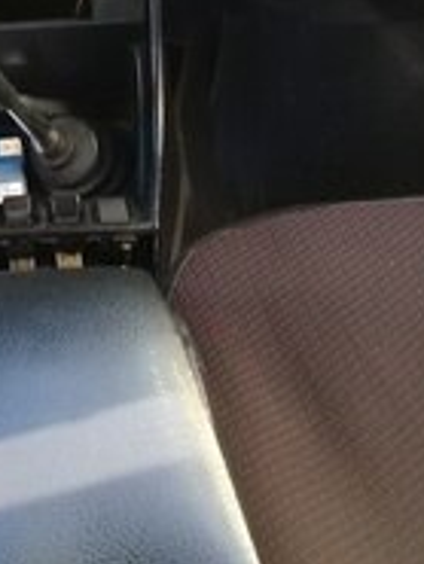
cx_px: -88
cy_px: -88
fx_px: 1354
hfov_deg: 17.0
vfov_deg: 22.0
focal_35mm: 83
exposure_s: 1/33
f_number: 2.2
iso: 64
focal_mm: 3.3
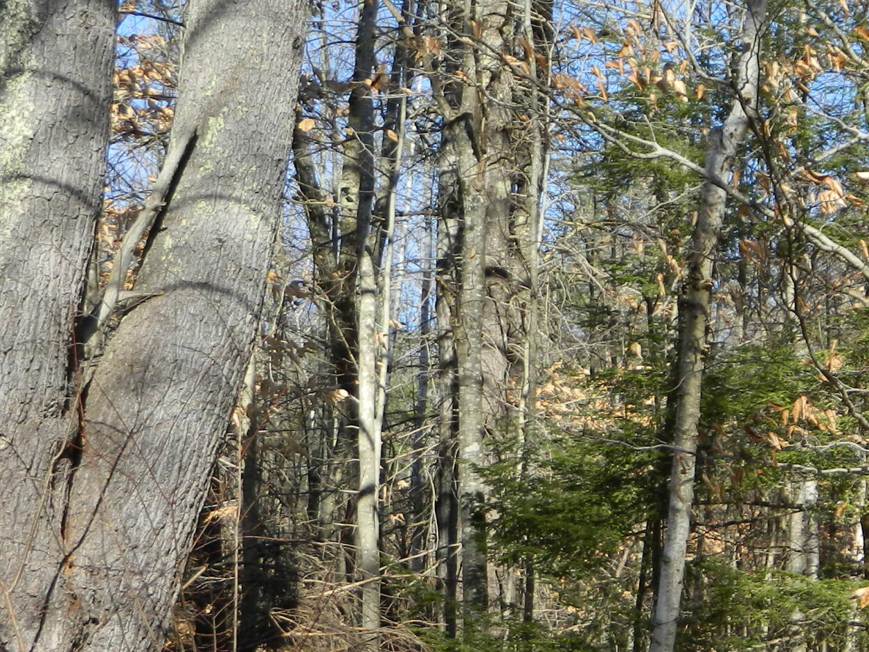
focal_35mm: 98
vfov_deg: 15.1
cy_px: 399
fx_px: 2460
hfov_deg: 19.3
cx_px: 918
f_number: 3.5
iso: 80
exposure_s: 1/400
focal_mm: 7.3
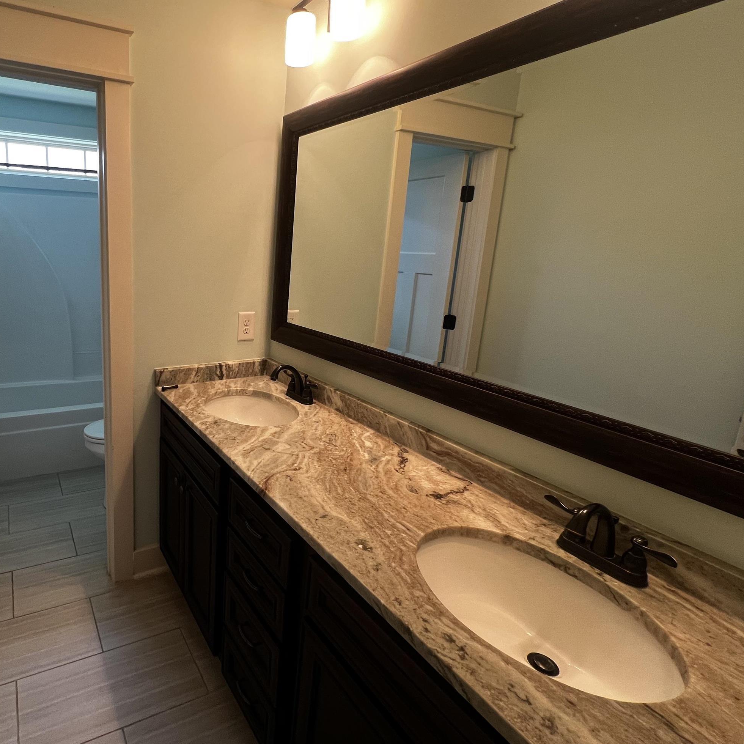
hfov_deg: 76.9
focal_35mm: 18
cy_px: 358
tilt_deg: -13.5
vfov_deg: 80.7
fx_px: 438
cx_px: 221
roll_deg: -1.9
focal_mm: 1.57
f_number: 1.8
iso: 160
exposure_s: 1/60
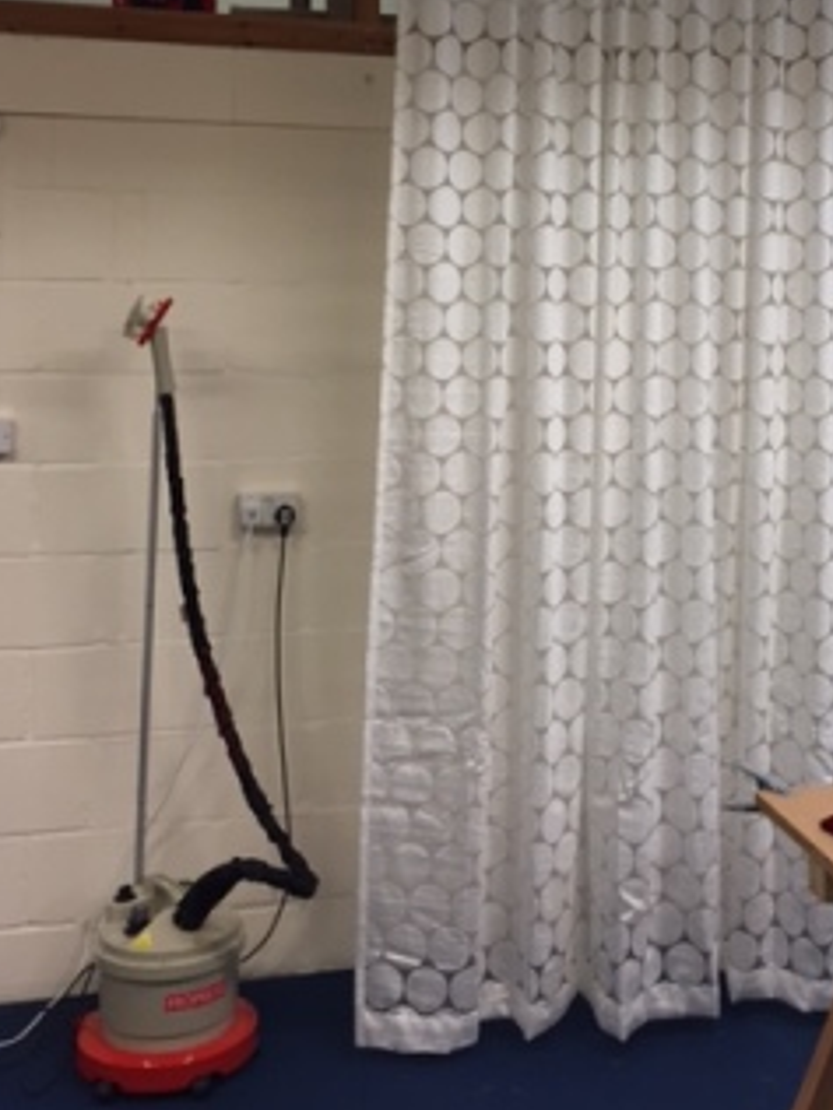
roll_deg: -0.8
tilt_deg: +2.6
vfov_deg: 39.0
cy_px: 239
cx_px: 619
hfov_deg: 30.4
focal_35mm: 47
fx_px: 1508
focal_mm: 4.15
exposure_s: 1/33
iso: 40
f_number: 2.2
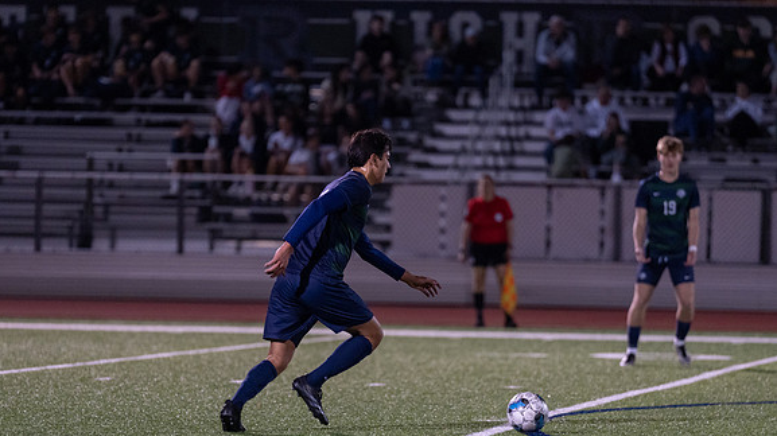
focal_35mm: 280
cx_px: 368
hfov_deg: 7.7
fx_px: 5766
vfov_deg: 4.3
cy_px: 293
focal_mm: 200
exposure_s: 1/1000
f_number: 2.8
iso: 2500
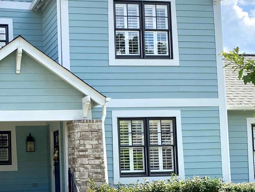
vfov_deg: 23.2
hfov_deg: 29.7
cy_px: 127
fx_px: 464
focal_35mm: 63
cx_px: 37
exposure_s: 1/1866
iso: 32
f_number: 1.8
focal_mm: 4.25
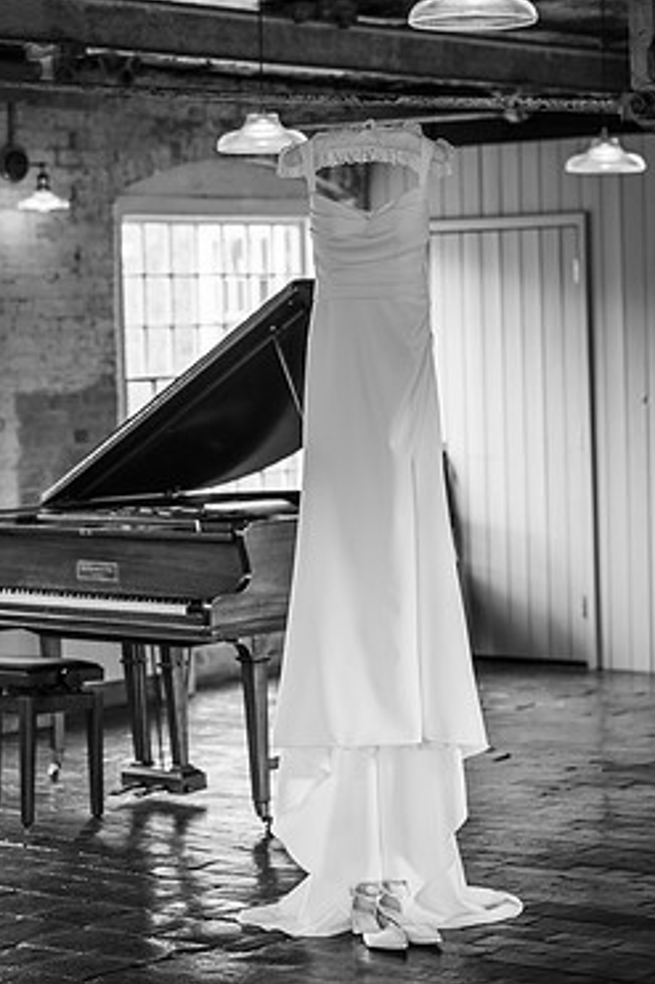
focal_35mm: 103
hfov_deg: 13.3
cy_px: 393
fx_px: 2813
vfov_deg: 19.8
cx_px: 351
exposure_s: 1/200
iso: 160
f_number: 2.5
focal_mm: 85
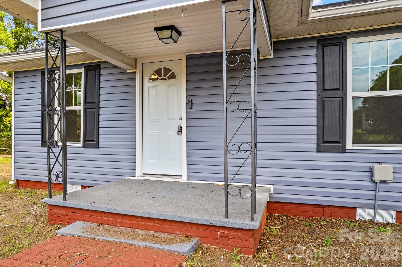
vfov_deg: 57.2
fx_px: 246
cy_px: 134
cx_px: 201
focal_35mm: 22
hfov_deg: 78.6
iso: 150
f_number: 2.8
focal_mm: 8.38
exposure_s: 1/500
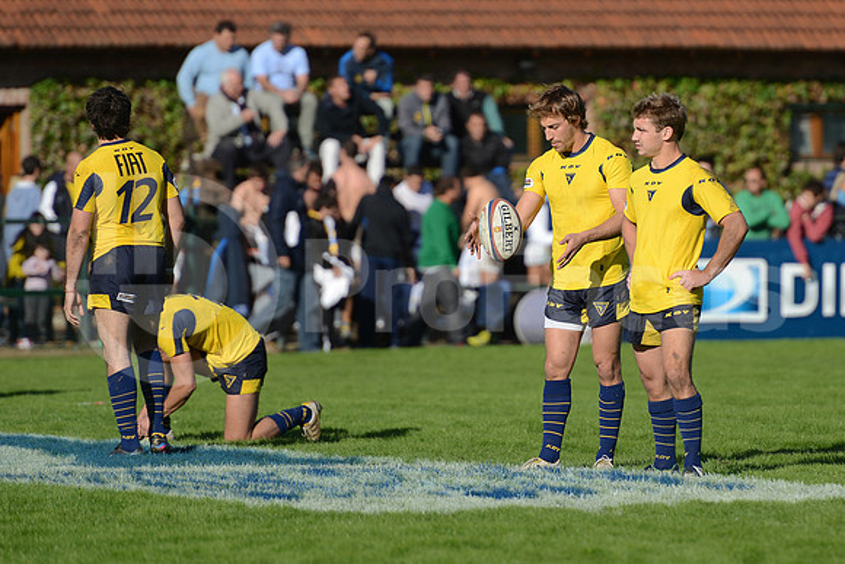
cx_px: 422
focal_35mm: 270
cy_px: 282
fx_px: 6339
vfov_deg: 5.1
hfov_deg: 7.6
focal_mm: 270
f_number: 4
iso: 400
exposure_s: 1/2500
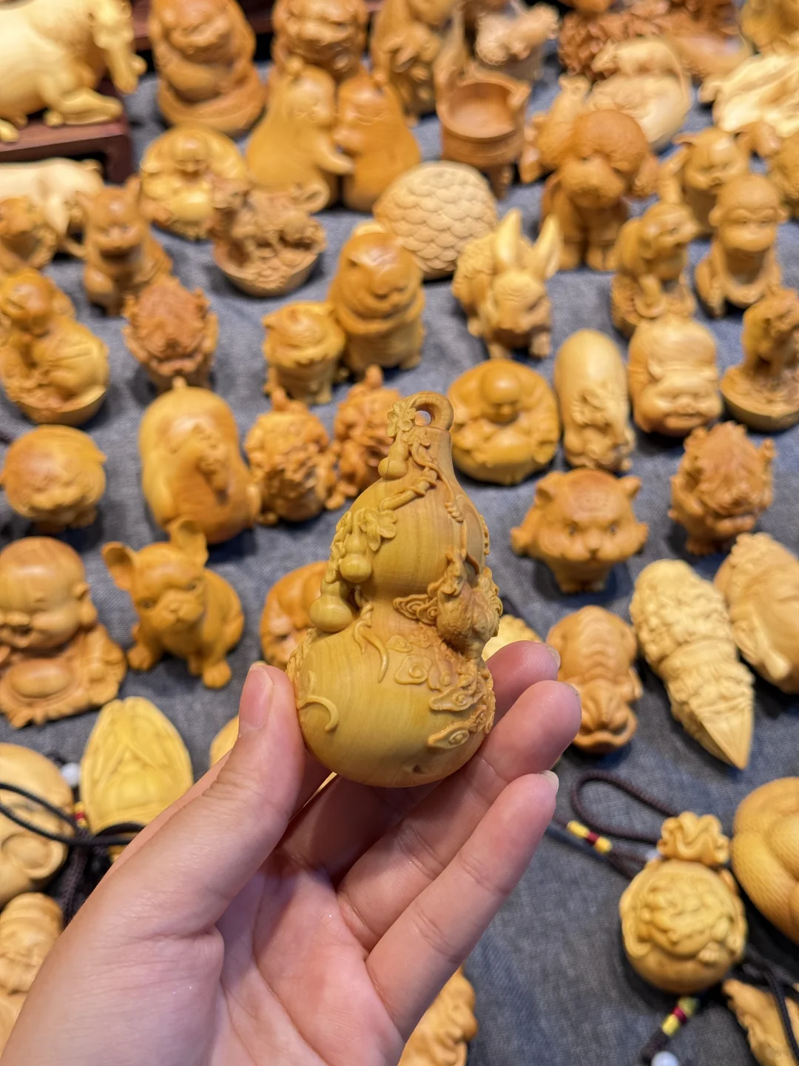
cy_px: 533
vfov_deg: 39.7
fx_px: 1477
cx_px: 400
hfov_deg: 30.3
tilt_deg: -51.6
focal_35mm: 48
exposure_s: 1/249
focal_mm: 6.76
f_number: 1.78
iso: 80
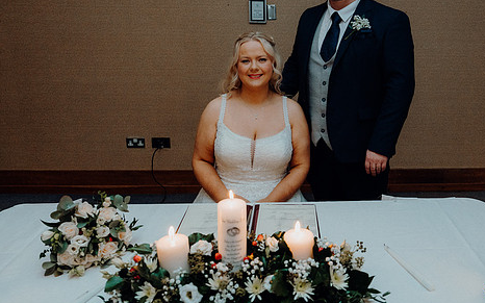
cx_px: 301
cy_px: 117
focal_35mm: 33
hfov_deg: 57.5
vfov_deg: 38.1
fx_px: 436
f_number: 3.5
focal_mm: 26
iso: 2500
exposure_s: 1/160
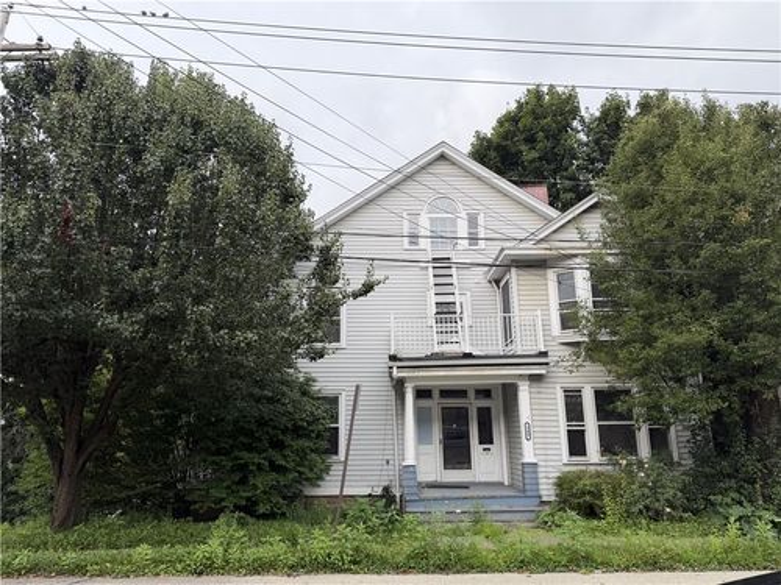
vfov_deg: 56.8
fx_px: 541
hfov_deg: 71.6
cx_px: 390
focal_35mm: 24
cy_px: 292
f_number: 1.78
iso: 80
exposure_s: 1/695
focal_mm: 6.76
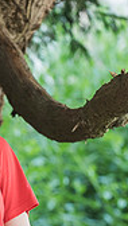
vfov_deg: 6.6
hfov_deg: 3.7
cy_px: 178
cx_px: -26
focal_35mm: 325
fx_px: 1953
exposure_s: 1/100
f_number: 3.5
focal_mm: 116
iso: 500
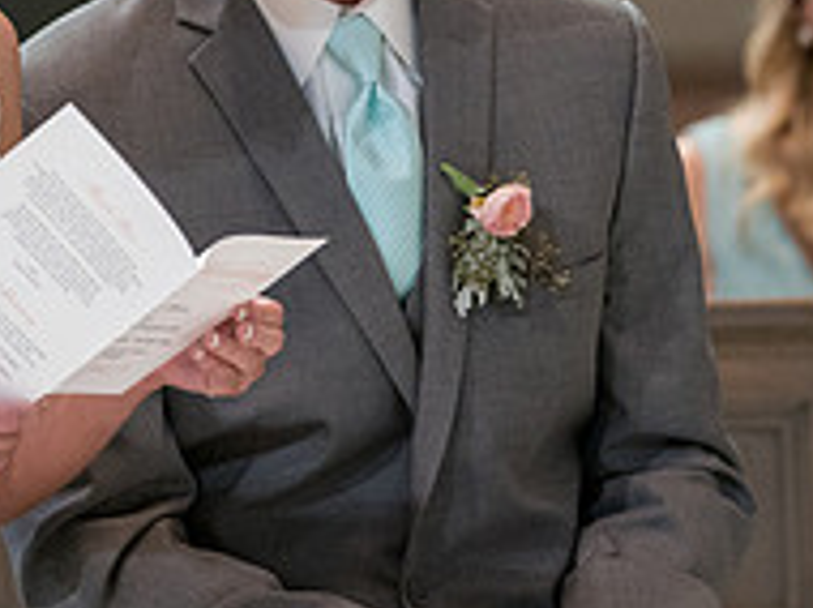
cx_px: 161
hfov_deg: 3.1
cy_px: 48
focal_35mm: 636
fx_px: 14918
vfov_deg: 2.3
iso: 2000
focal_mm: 200
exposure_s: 1/200
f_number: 2.8
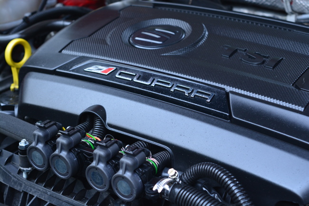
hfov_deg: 24.6
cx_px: 154
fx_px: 708
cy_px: 103
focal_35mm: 82
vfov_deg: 16.5
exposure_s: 1/60
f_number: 5.6
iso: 500
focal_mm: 55
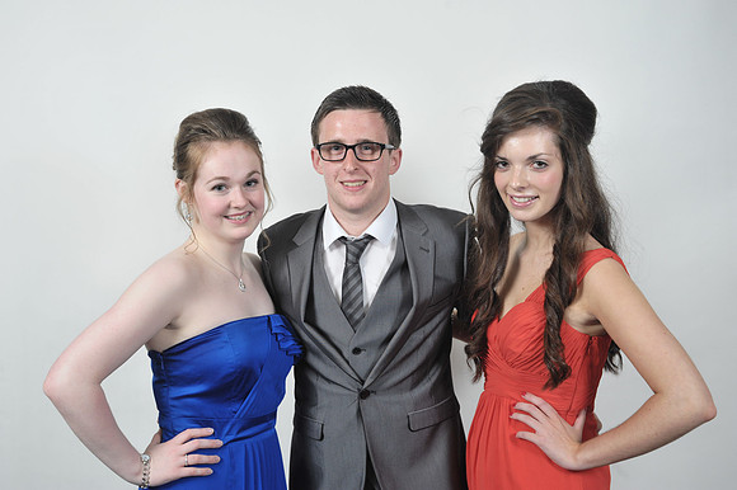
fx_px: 1187
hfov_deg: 34.5
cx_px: 368
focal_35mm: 58
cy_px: 245
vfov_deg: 23.4
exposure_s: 1/160
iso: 1000
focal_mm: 58
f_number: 7.1
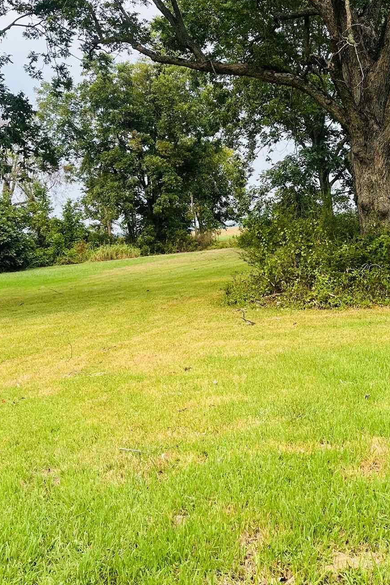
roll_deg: +4.7
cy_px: 160
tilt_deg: +4.0
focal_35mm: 48
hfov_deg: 28.0
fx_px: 780
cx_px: 241
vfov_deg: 40.2
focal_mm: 5.1
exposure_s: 1/1046
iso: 50
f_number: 1.6
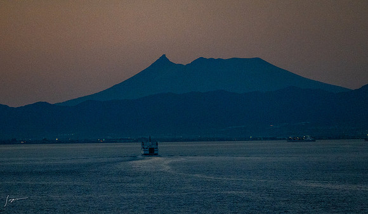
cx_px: 172
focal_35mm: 328
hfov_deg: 6.5
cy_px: 133
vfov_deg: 3.8
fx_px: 3227
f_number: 5.6
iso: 11400
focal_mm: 280
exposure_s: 1/800
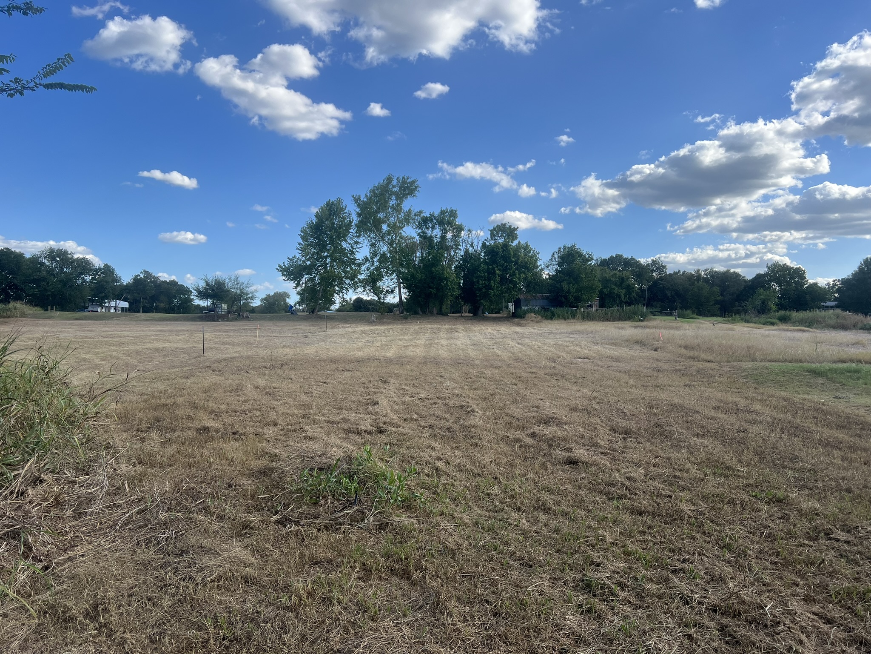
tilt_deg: +1.1
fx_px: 654
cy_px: 327
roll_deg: -1.2
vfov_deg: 53.1
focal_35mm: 26
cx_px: 436
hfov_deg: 67.3
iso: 50
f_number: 1.5
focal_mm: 5.7
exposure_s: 1/2404
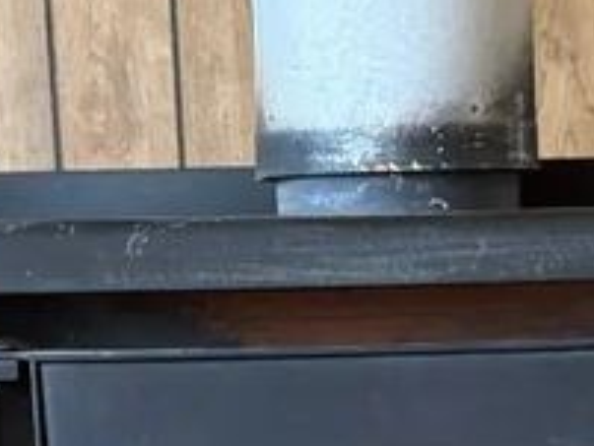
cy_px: 694
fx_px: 2095
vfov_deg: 11.6
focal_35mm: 122
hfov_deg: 16.0
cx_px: 476
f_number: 1.78
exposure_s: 1/60
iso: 640
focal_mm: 6.76
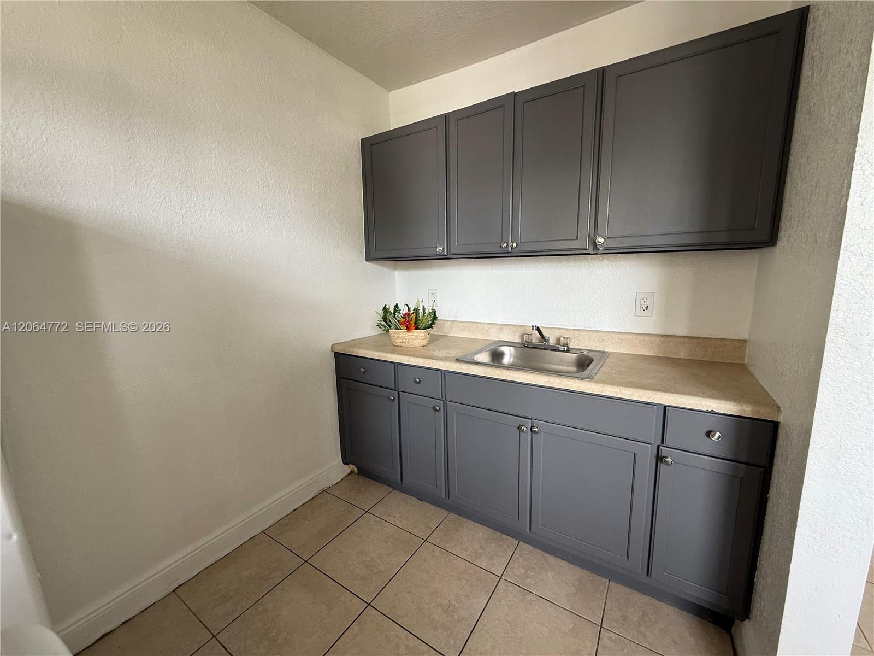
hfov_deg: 102.1
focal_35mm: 14
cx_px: 437
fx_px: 353
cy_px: 328
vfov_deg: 85.7
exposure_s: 1/99
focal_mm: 2.22
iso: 160
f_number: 2.2
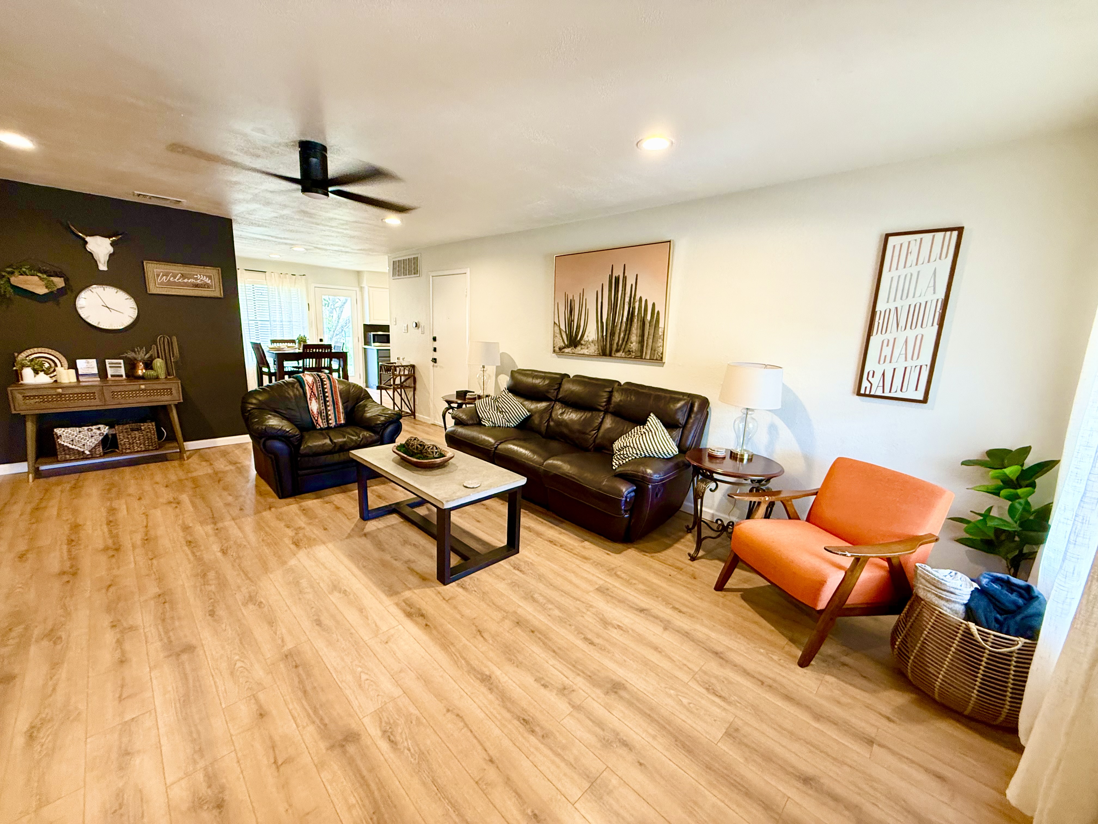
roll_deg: -2.1
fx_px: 444
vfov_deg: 85.7
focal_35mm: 14
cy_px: 412
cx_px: 549
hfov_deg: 102.1
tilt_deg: -11.3
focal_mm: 2.22
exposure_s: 1/60
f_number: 2.2
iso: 320
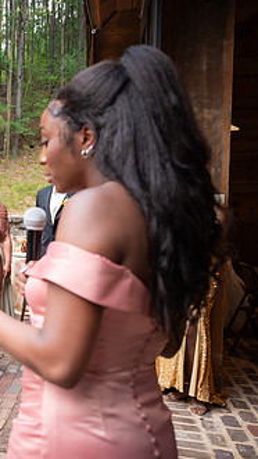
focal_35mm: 44
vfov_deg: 46.4
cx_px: -119
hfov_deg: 22.6
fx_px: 536
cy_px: 240
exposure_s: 1/250
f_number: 2.8
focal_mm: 24
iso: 800
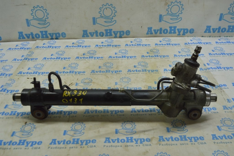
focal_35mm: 36
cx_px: 117
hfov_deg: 53.2
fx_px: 234
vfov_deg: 36.8
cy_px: 78
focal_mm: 24
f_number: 5.6
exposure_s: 1/40
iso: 400
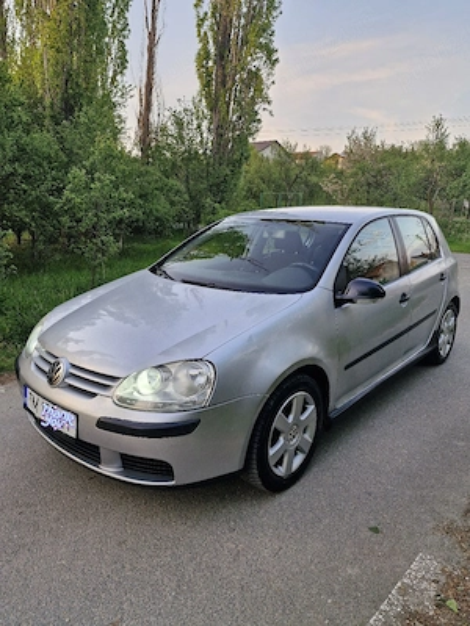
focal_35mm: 23
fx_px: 416
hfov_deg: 58.9
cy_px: 313
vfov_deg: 73.9
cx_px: 235
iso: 64
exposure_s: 1/182
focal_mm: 5.54
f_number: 1.8
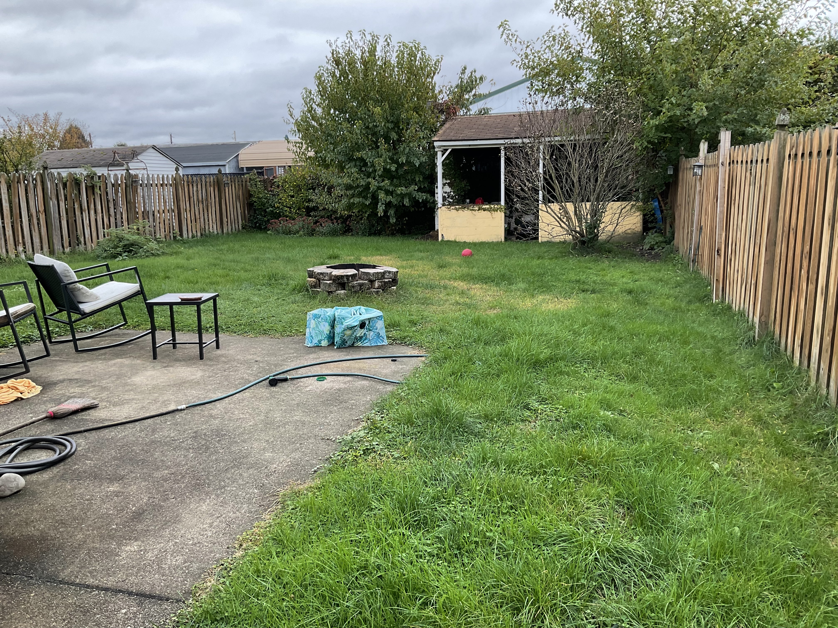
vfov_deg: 48.2
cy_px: 314
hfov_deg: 61.7
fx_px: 702
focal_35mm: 29
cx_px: 419
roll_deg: +3.0
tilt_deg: -11.1
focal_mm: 3
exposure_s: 1/331
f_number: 1.8
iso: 16
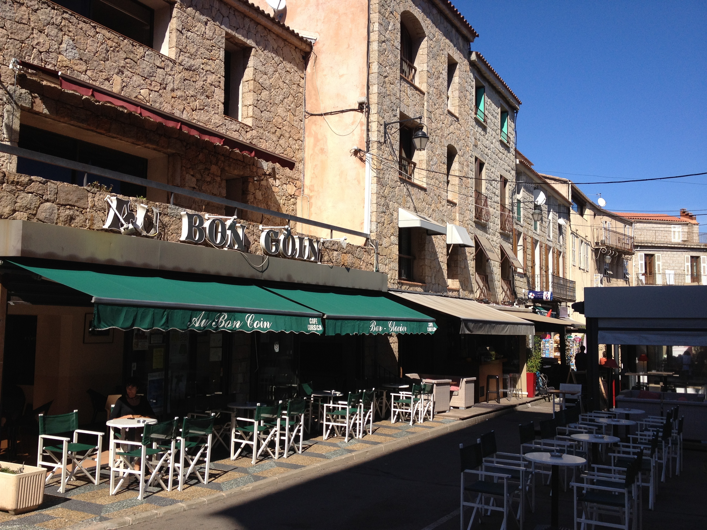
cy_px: 265
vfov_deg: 40.7
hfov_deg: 52.6
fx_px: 715
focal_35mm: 35
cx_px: 354
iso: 64
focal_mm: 4.28
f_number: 2.4
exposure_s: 1/1577
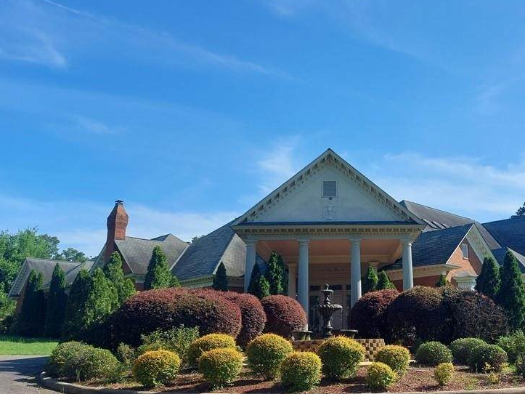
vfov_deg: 41.7
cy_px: 215
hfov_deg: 53.0
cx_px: 347
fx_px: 516
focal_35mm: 34
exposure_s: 1/1021
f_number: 1.8
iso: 25
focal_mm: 5.23
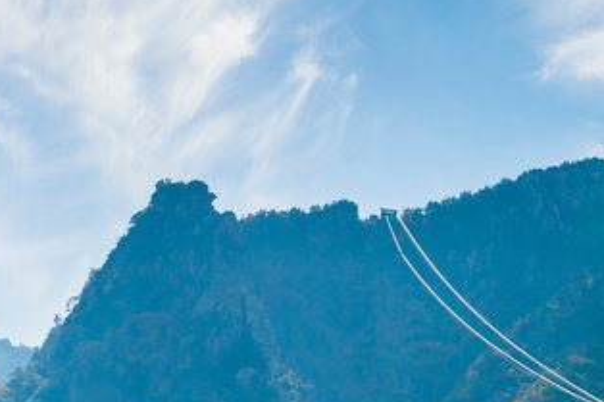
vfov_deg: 13.3
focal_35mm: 102
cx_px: 692
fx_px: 1710
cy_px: 384
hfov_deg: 19.1
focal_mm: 32
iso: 100
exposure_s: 1/160
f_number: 13
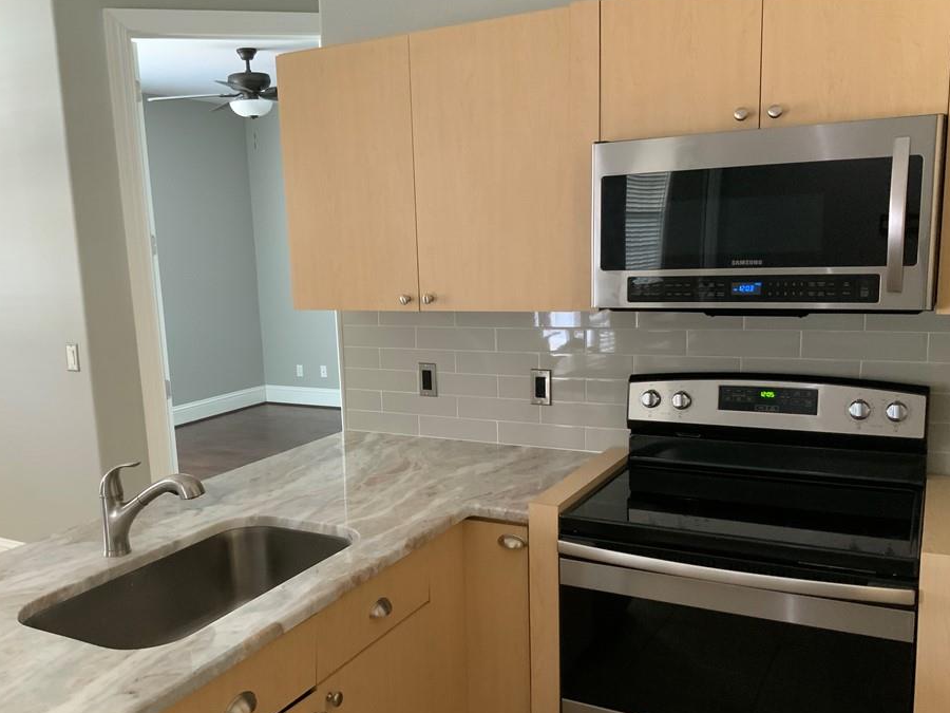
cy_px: 398
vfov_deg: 42.9
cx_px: 429
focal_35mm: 33
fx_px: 906
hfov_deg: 55.3
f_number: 1.8
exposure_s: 1/40
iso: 250
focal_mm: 3
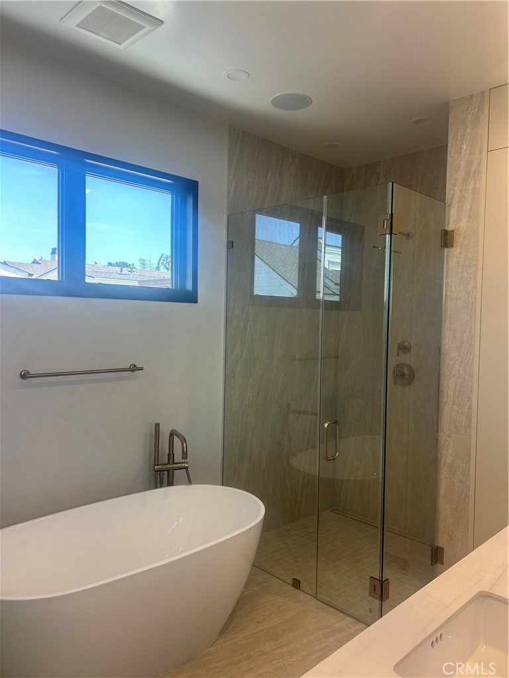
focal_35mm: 26
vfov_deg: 67.3
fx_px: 510
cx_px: 254
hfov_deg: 53.1
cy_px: 339
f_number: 1.5
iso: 64
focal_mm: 5.7
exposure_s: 1/154
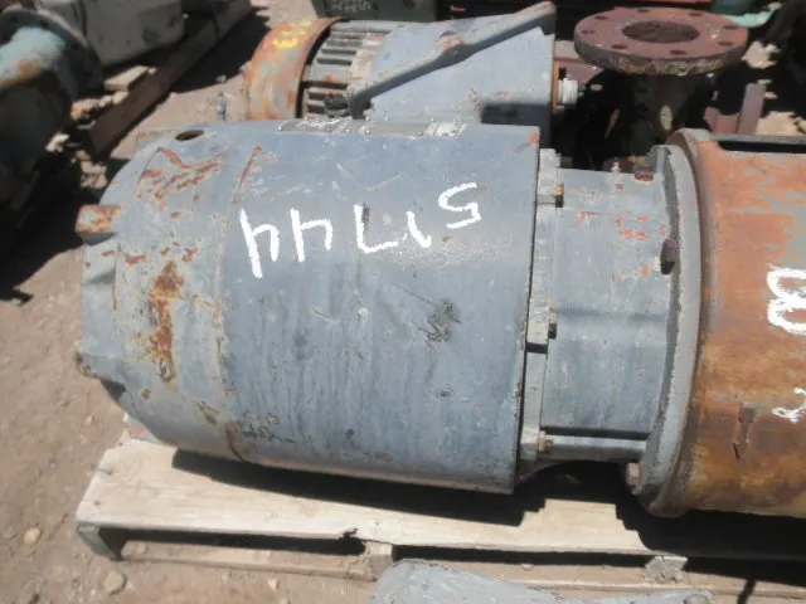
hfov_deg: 63.4
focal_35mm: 28
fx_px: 652
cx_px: 403
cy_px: 302
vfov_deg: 49.7
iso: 64
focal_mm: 5
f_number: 8.5
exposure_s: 1/160
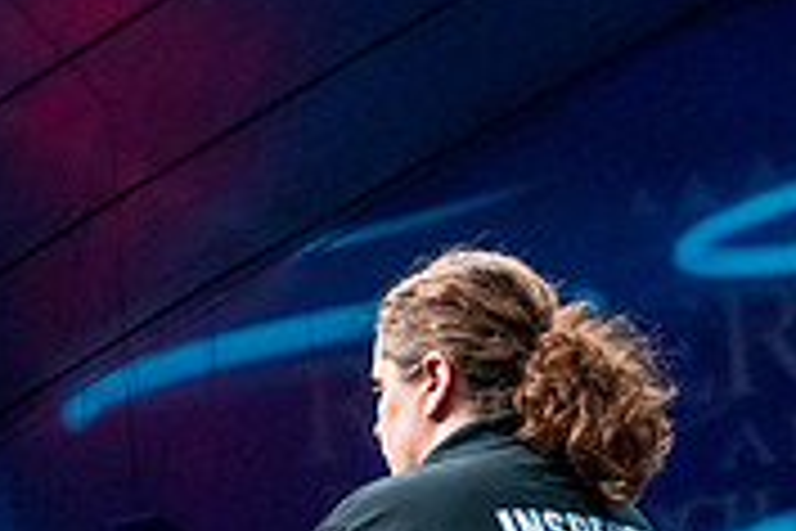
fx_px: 2609
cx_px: -481
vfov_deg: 11.1
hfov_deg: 15.6
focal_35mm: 118
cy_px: 844
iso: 4000
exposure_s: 1/1000
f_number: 4
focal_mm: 36
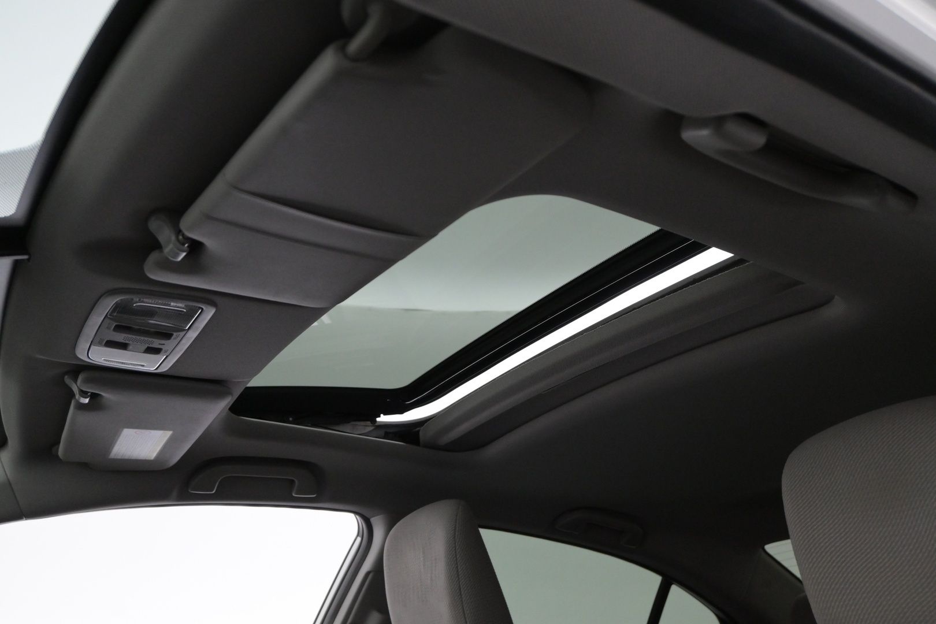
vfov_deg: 41.7
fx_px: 819
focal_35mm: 32
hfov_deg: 59.5
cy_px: 312
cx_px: 468
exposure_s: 1/80
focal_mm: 21
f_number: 4.5
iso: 2500
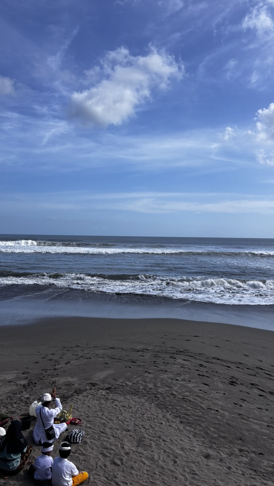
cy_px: 243
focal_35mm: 29
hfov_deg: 40.0
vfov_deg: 66.1
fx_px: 374
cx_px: 109
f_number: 1.6
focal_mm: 5.96
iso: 50
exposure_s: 1/4082
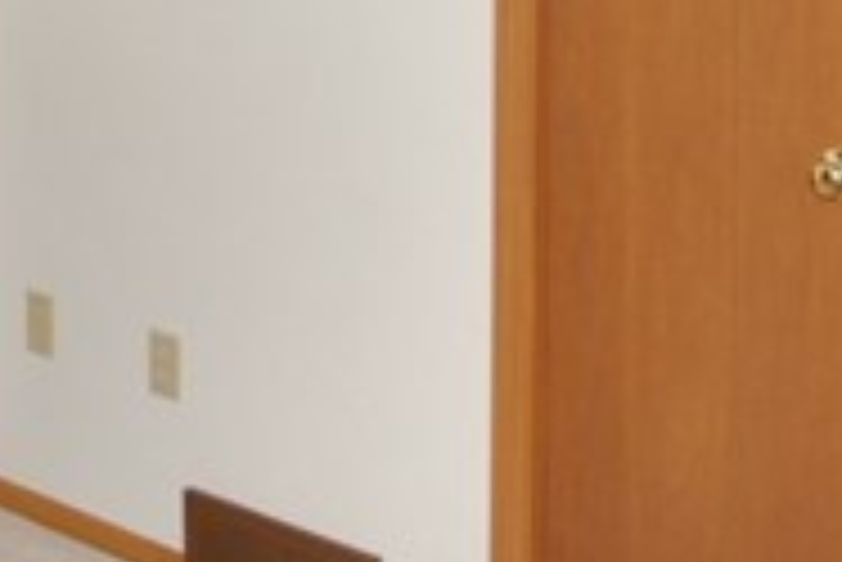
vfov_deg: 14.5
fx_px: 2036
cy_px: -319
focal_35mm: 87
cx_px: -212
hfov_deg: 21.4
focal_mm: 10
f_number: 4
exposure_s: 1/60
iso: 200
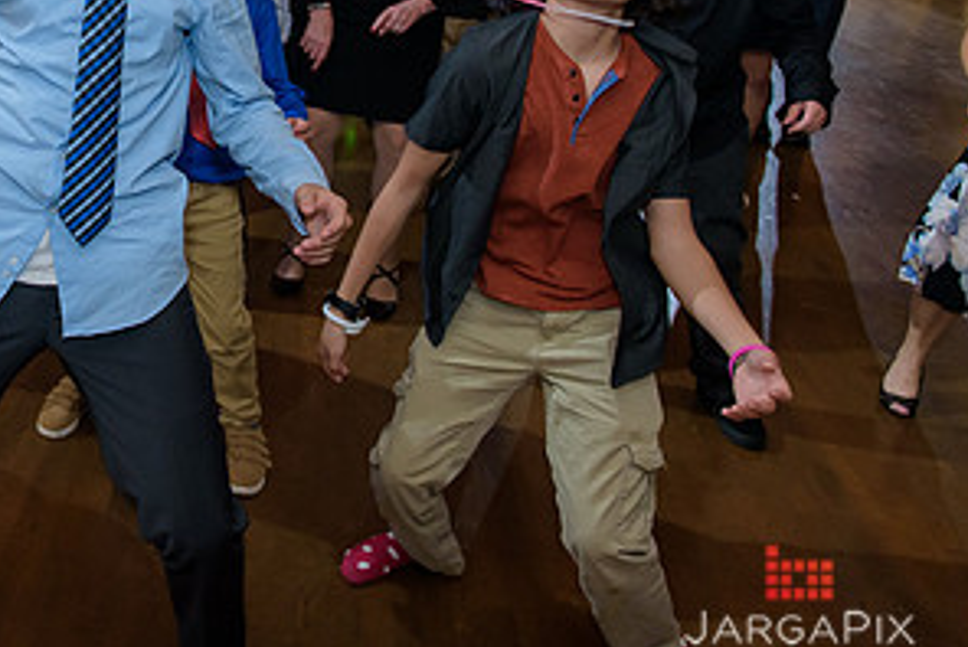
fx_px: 1265
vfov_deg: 27.8
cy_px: 83
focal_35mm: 47
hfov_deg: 38.2
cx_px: 49
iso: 1600
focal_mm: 24
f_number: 3.2
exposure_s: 1/125
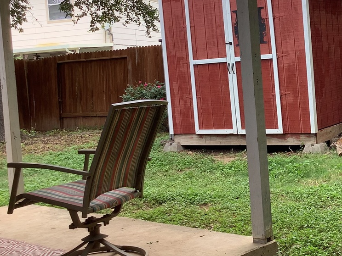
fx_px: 593
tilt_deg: -3.9
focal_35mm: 60
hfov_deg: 30.8
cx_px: 305
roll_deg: +3.6
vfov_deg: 24.3
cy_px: 78
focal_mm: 3.3
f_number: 2.4
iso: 25
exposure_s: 1/121
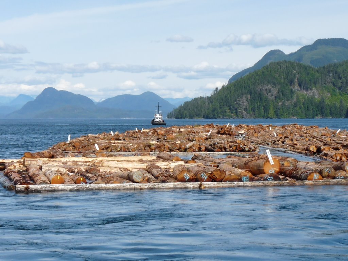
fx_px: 955
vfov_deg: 15.6
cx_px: 174
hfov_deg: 20.7
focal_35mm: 95
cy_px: 130
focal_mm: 9.5
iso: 100
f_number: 5.6
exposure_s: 1/500
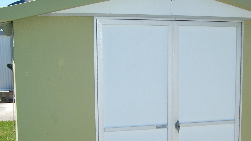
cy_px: 102
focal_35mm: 61
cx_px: 165
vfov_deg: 19.6
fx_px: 406
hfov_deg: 34.1
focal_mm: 6.3
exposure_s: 1/500
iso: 80
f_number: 4
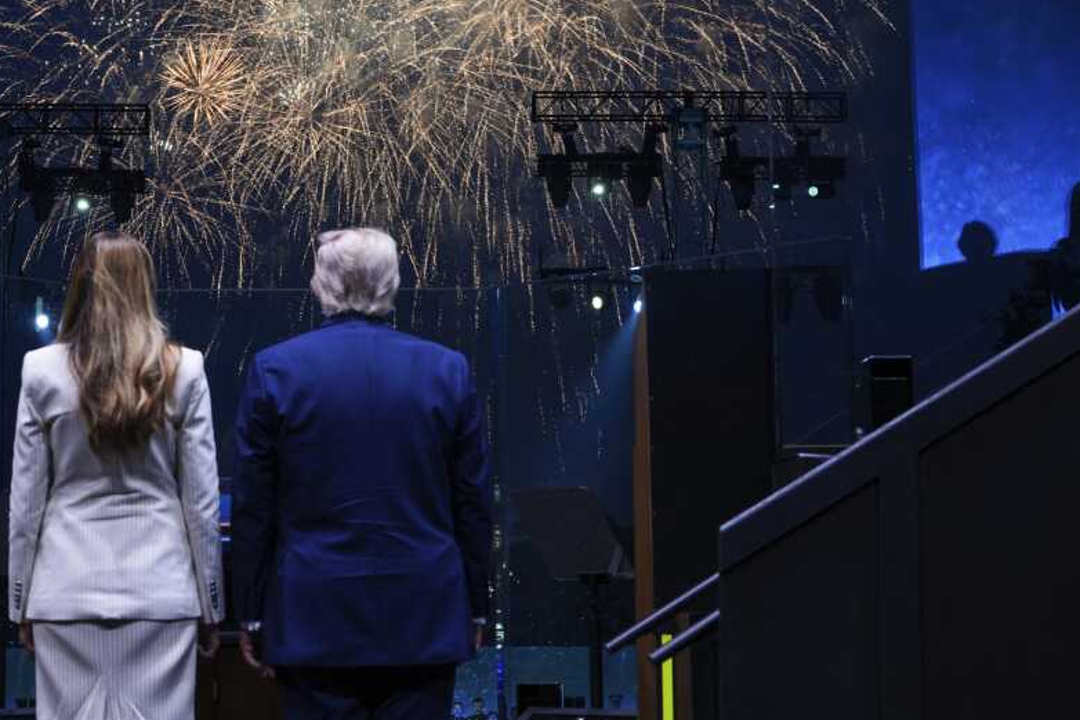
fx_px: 2279
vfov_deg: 17.9
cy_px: 241
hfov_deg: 26.5
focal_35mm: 76
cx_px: 352
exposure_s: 1/8
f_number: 8
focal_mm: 54
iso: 320
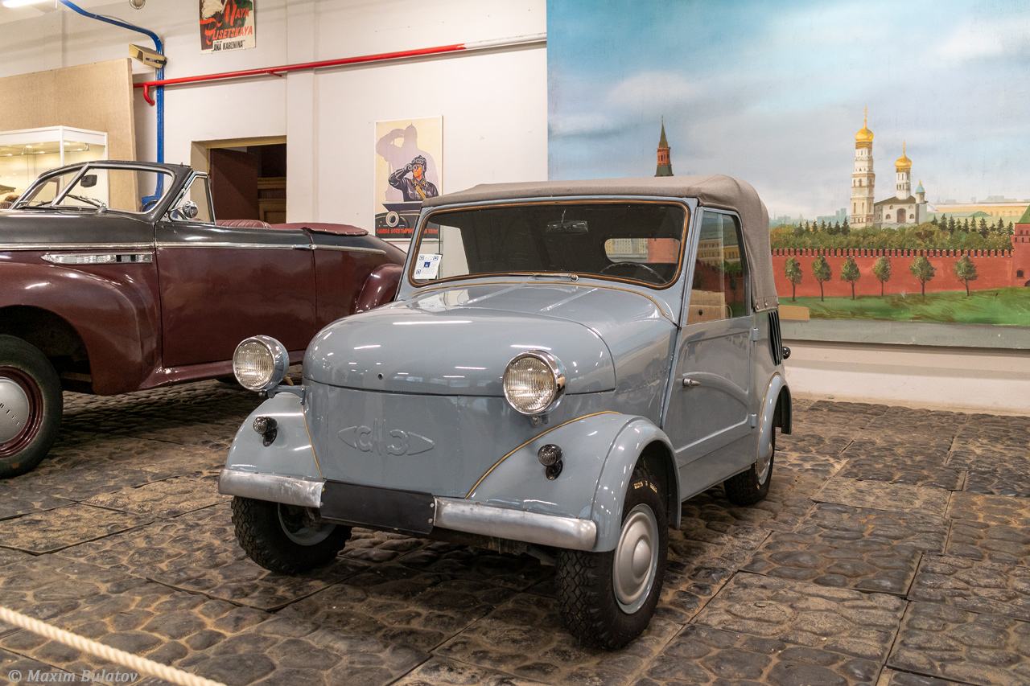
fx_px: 901
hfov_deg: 59.5
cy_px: 343
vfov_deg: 41.7
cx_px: 515
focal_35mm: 32
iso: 400
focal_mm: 21
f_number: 3.8
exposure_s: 1/30
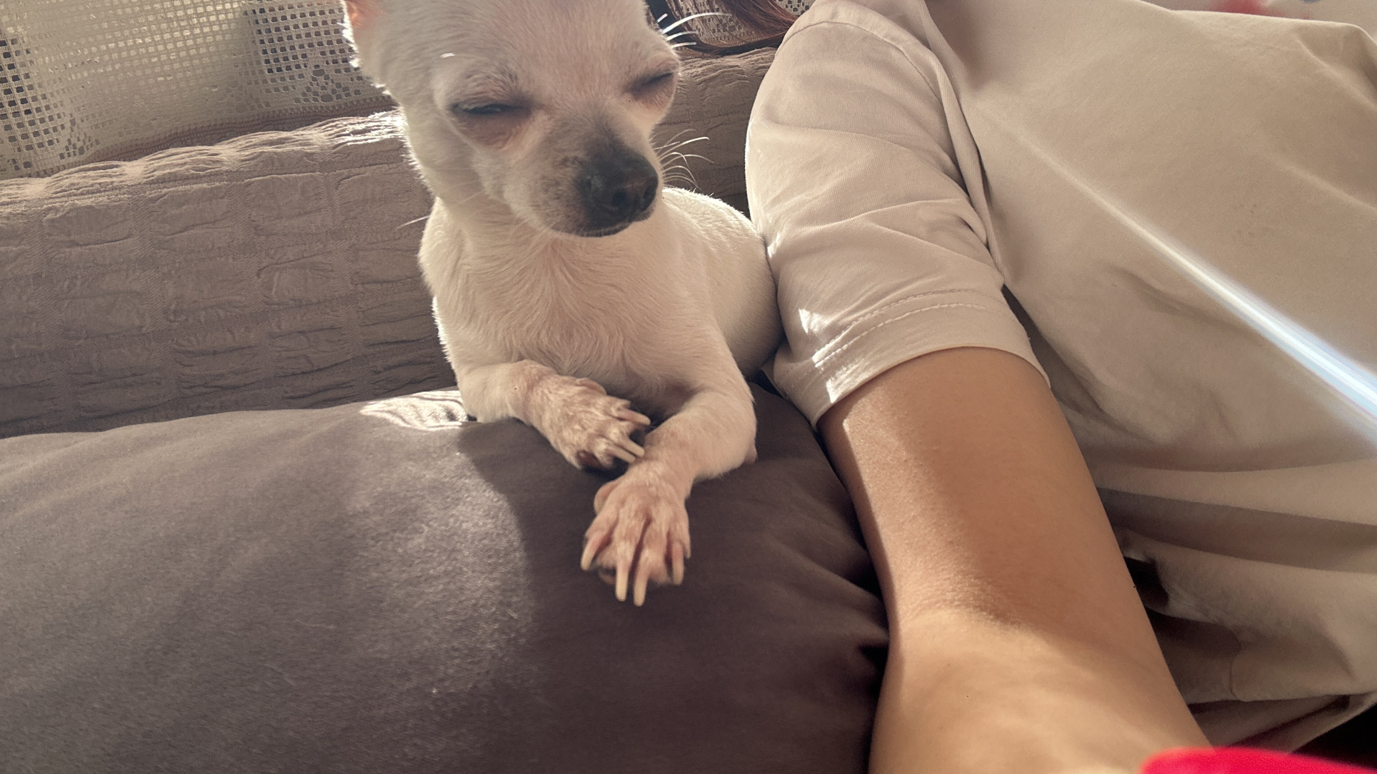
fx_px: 949
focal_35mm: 26
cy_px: 283
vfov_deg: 44.0
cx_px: 687
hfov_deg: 71.9
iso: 32
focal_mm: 2.69
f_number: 1.9
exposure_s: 1/164
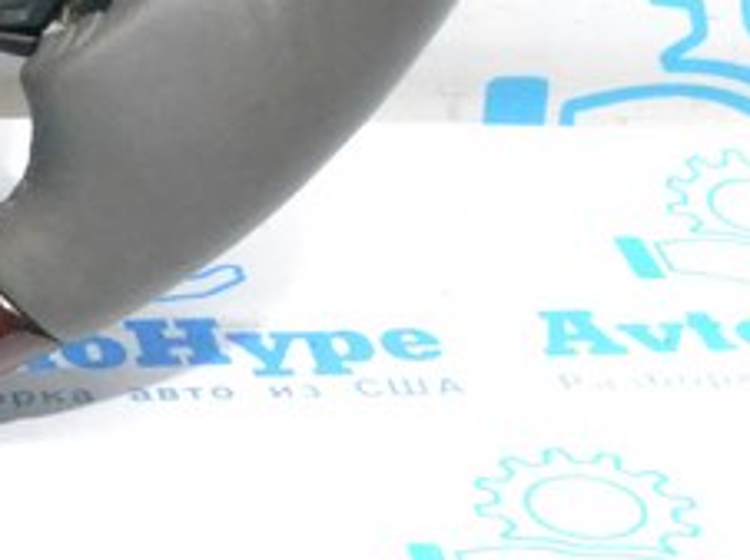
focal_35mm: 144
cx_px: -382
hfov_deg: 13.0
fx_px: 3117
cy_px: -360
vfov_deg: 9.9
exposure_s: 1/80
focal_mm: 22
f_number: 14
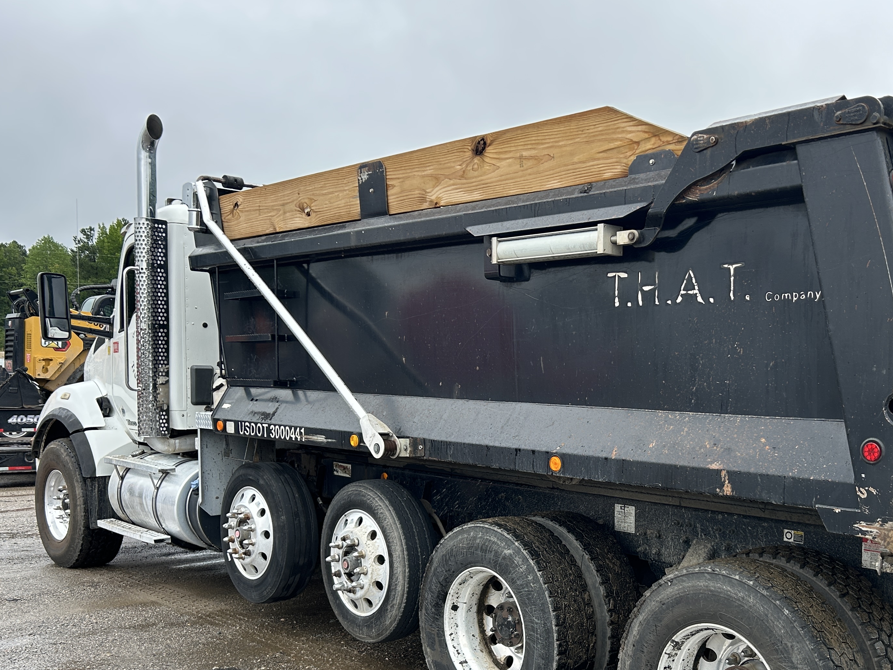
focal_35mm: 38
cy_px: 452
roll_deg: -0.5
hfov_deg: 47.8
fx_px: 980
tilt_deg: -4.2
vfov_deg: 37.3
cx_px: 623
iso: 50
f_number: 1.5
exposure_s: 1/493
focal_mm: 5.7
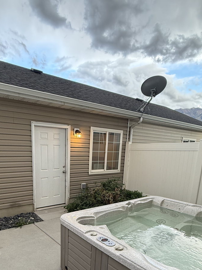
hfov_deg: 56.1
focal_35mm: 24
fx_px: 187
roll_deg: -1.8
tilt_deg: -12.7
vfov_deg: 68.5
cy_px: 190
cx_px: 75
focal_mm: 2.22
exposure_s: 1/120
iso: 160
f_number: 2.2
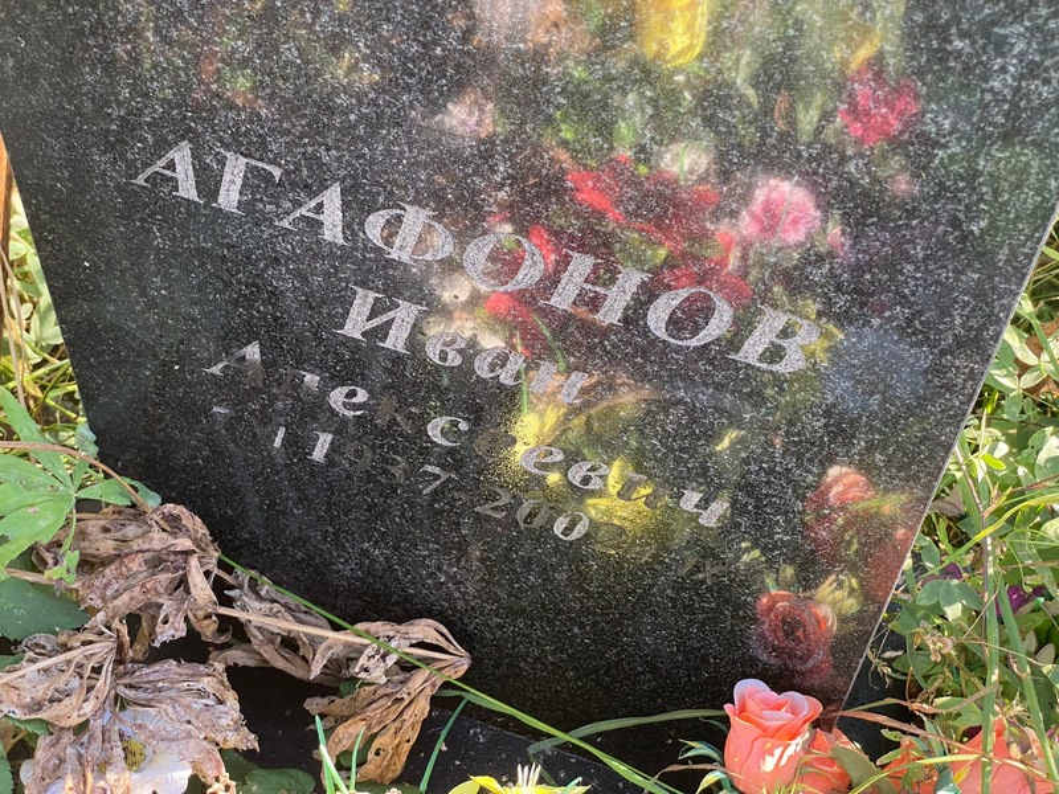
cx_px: 530
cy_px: 397
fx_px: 1591
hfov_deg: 36.8
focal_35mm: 52
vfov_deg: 28.0
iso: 100
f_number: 2
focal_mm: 6
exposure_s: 1/121
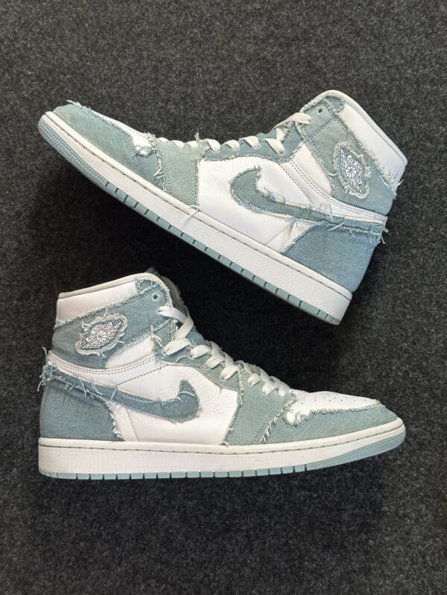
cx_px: 224
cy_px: 298
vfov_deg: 39.6
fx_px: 826
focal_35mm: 48
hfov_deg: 30.3
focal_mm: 6.86
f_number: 1.78
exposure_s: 1/50
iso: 200
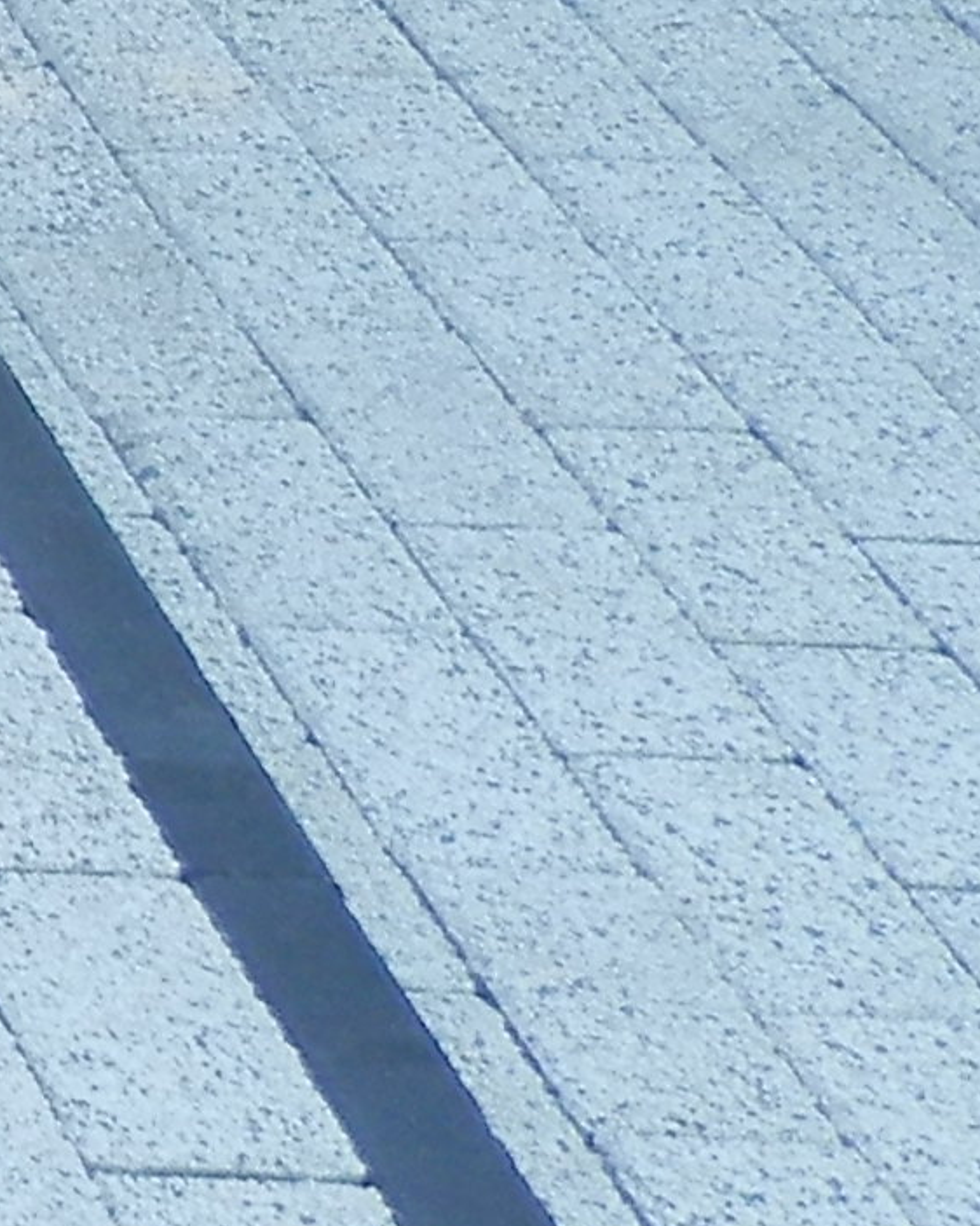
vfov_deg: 12.0
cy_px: 66
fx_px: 5803
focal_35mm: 160
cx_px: -2809
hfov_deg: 7.3
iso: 80
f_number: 3.1
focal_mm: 4.5
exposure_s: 1/200
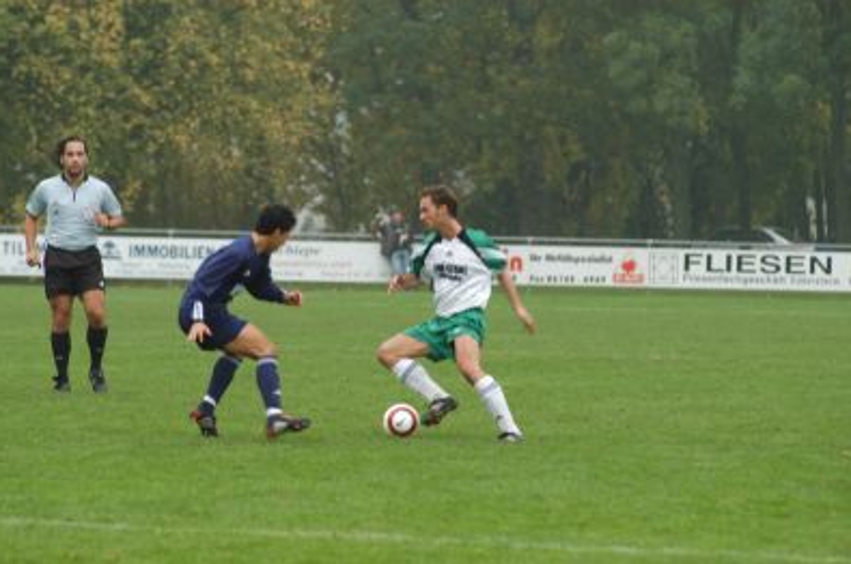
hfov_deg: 6.8
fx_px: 7174
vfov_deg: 4.5
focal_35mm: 304
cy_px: 283
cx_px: 422
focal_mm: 200
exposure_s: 1/320
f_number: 4.5
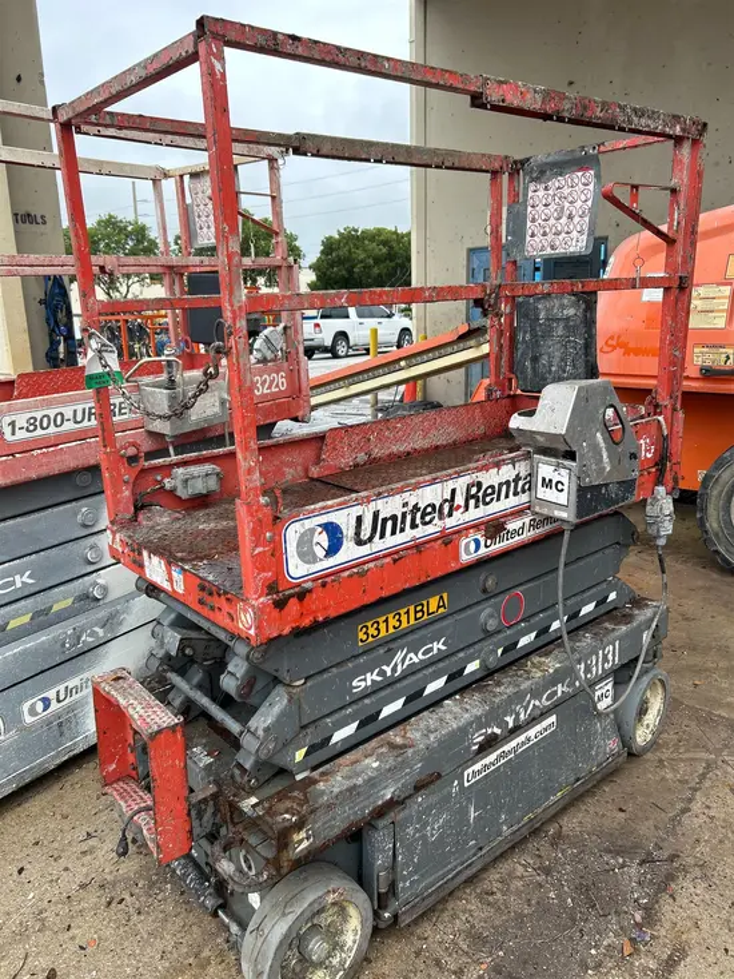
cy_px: 490
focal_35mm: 26
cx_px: 367
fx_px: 735
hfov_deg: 53.1
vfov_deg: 67.3
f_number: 1.5
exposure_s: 1/827
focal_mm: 5.7
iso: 50
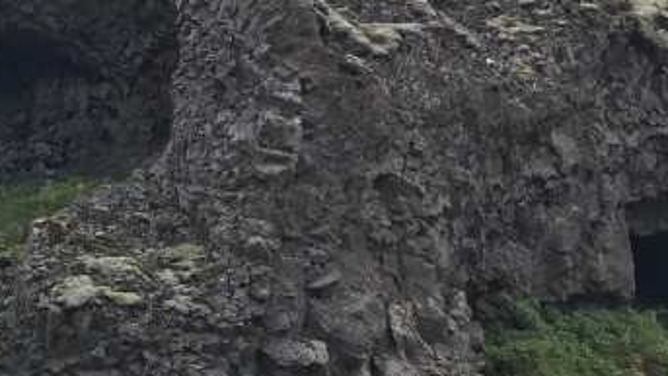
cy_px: 234
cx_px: -232
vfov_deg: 13.3
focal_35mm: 91
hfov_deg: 21.0
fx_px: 1612
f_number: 1.8
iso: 20
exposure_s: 1/481
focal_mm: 3.99
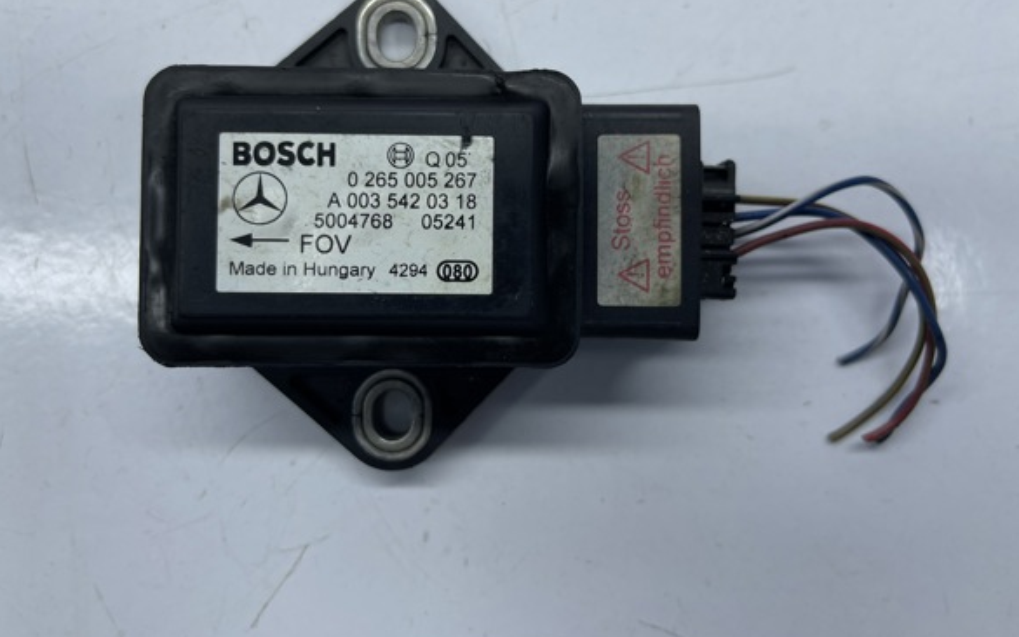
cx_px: 496
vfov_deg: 42.9
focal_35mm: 29
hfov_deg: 64.6
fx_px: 806
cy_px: 240
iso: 32
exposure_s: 1/468
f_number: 1.6
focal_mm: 5.1
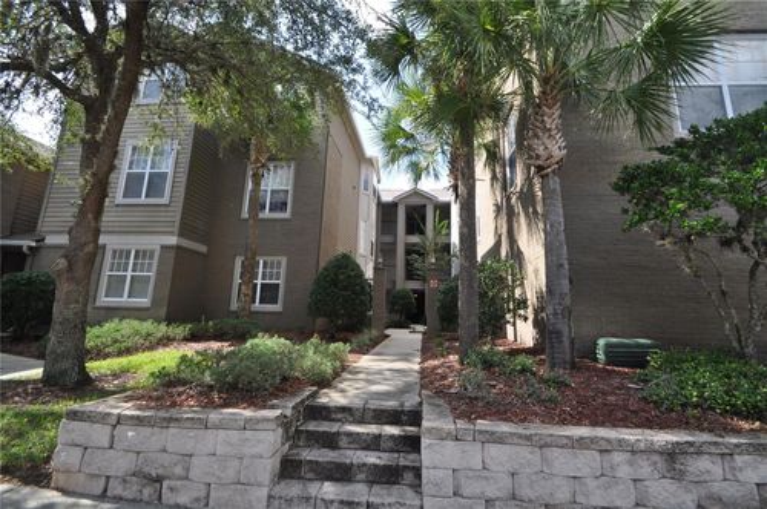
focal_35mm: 15
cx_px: 384
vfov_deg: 77.2
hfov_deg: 100.5
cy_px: 254
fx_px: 319
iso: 200
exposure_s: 1/200
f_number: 7.1
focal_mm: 10
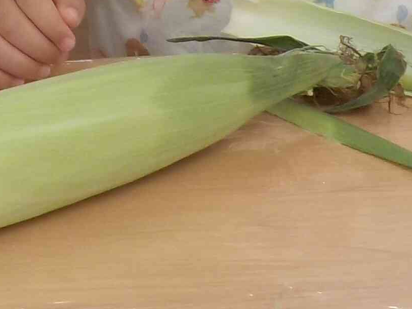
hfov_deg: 14.0
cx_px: -38
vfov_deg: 10.2
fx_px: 1642
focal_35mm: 138
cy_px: -243
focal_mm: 4.1
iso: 125
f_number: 3.3
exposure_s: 1/40
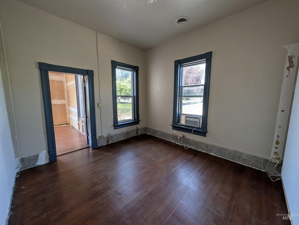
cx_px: 150
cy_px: 112
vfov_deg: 94.6
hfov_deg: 110.5
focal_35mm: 12
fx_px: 104
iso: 49
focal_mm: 2.02
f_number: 1.7
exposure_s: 1/172
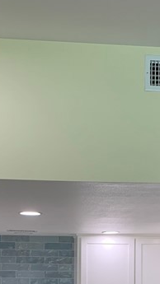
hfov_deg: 14.4
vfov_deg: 23.8
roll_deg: +0.2
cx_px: 81
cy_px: 310
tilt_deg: -1.8
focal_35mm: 84
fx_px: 634
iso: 80
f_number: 1.8
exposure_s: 1/120
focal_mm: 4.25
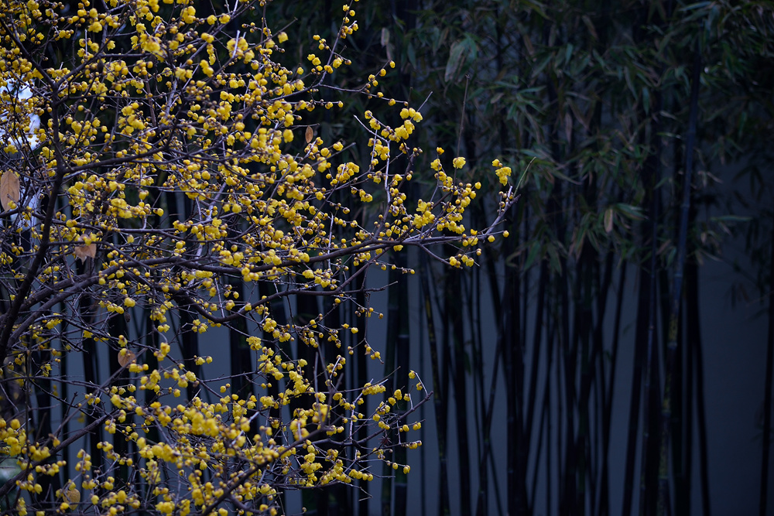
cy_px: 258
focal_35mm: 174
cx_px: 387
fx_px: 3741
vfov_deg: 7.9
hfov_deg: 11.8
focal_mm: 116
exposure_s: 1/50
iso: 100
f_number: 5
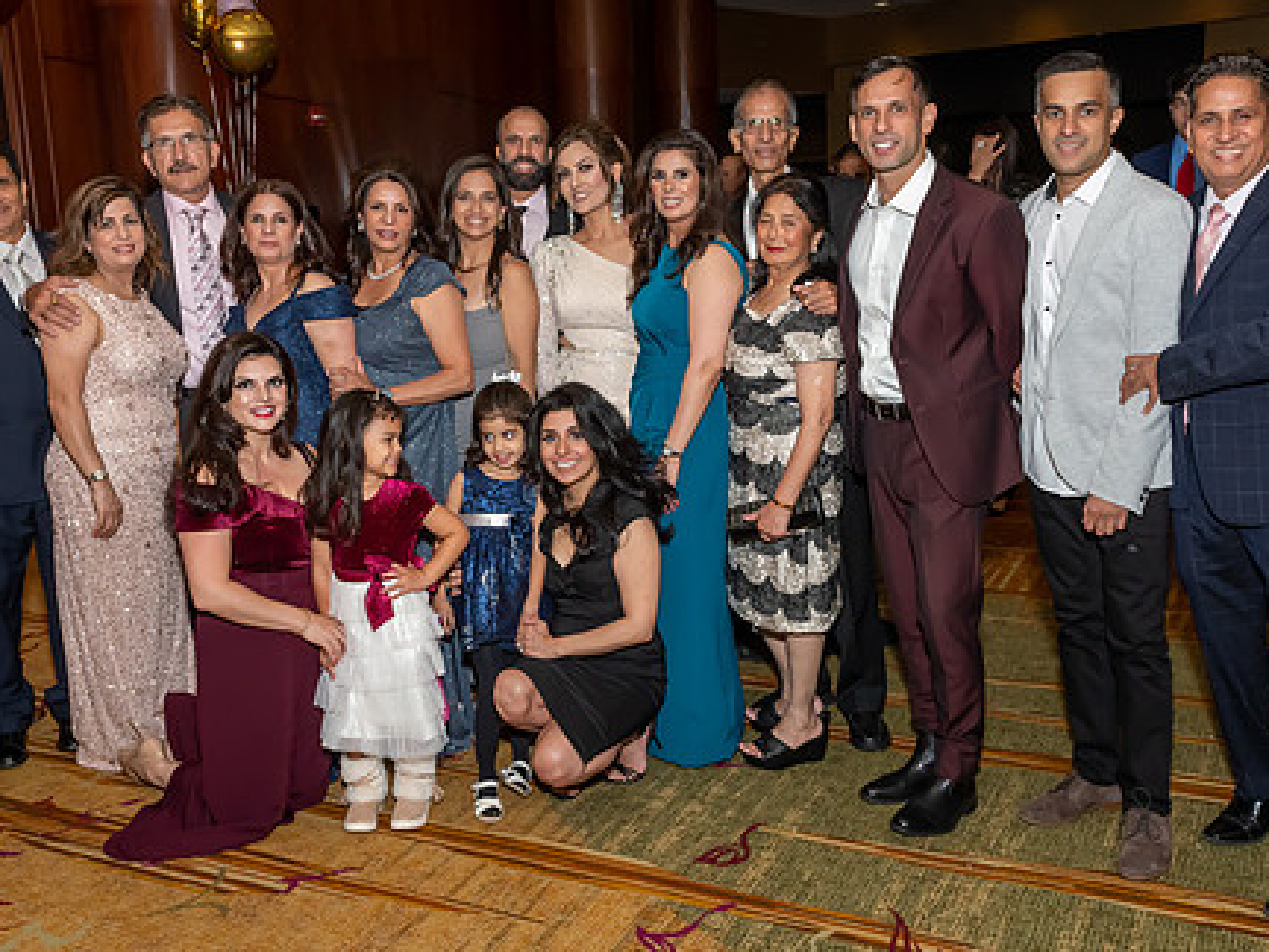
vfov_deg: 39.7
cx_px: 577
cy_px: 463
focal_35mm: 36
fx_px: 1320
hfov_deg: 51.3
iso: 1000
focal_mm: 18
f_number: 9
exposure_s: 1/250
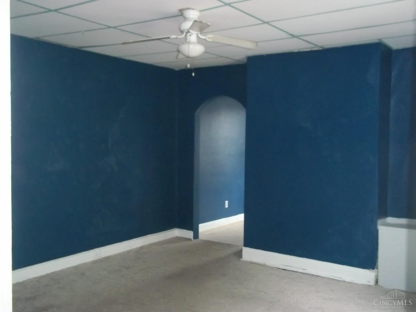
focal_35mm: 36
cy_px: 156
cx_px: 208
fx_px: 433
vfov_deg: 39.7
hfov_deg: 51.4
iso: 400
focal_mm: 6.5
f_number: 3.1
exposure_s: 1/30
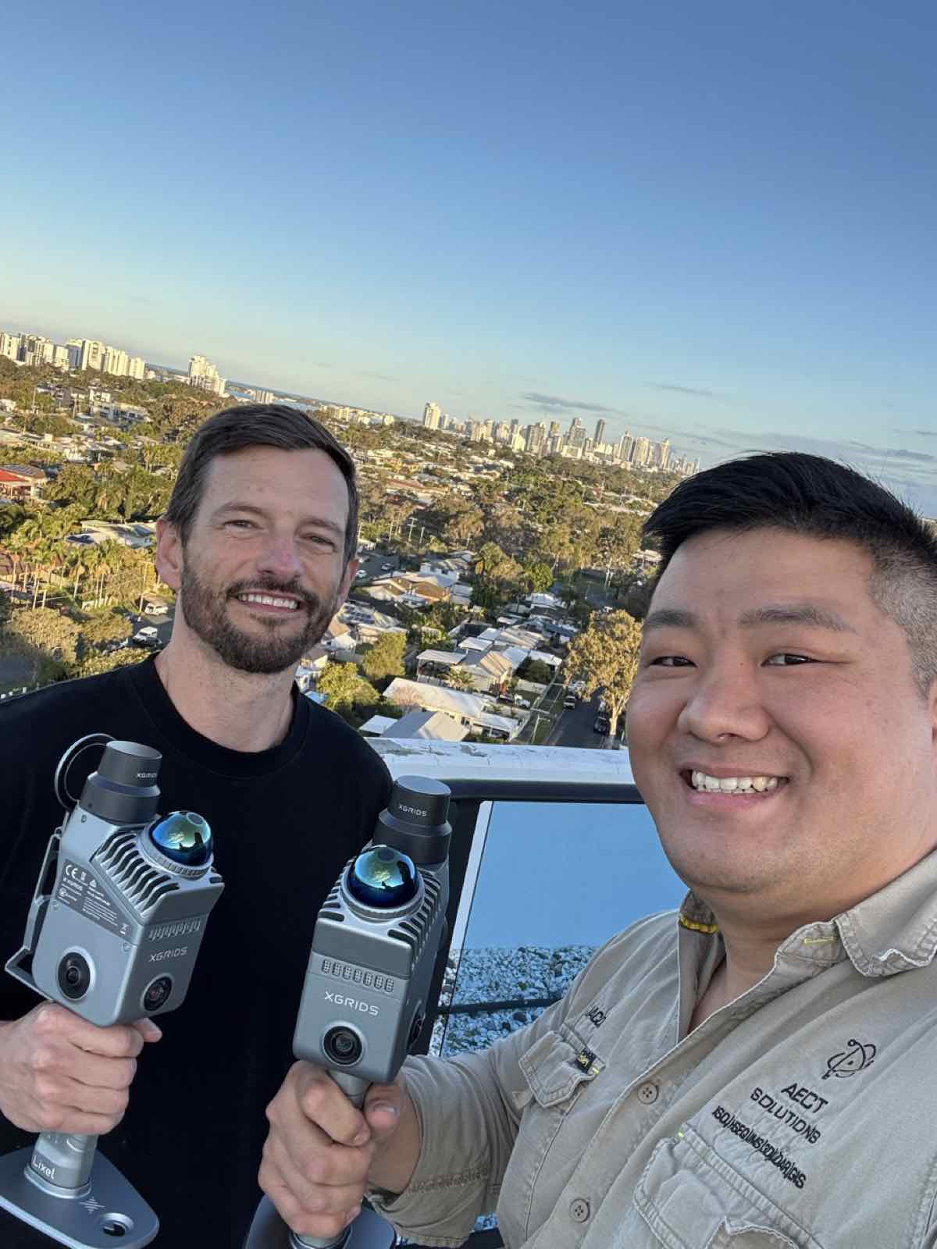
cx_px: 468
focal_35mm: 30
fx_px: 1083
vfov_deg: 60.0
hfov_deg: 46.8
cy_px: 624
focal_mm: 2.69
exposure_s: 1/231
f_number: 1.9
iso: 25
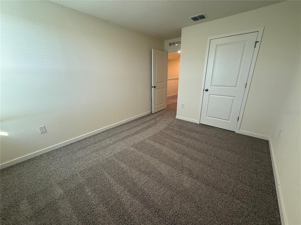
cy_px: 112
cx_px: 150
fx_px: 122
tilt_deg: -16.6
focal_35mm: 14
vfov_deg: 85.7
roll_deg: +0.5
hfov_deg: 102.1
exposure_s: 1/120
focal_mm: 2.22
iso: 160
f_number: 2.2
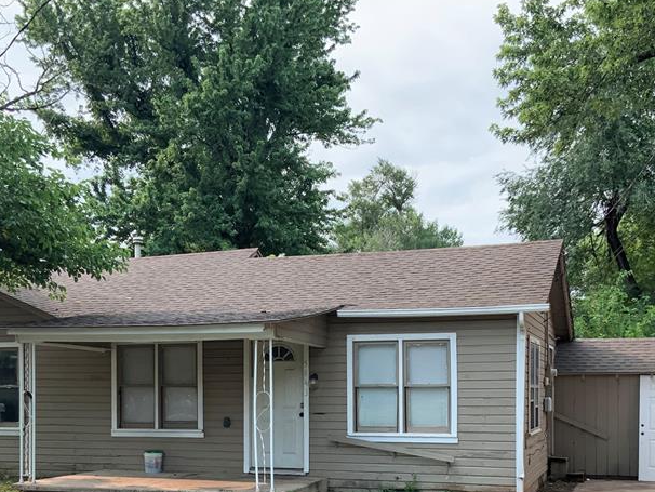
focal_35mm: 49
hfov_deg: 38.9
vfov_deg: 29.0
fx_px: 928
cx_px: 309
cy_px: 403
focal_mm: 3
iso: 16
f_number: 1.8
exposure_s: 1/292
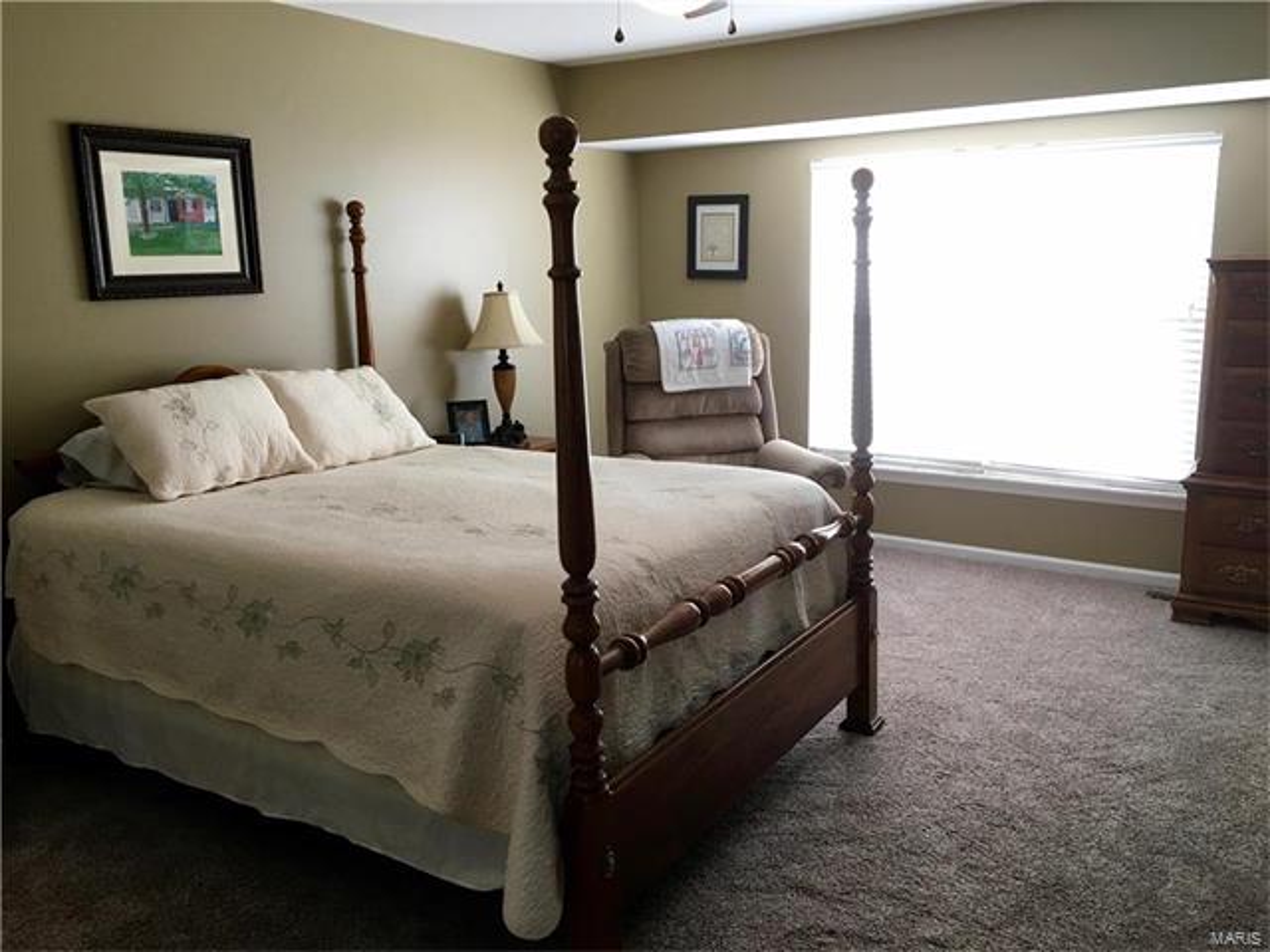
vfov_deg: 48.2
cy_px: 476
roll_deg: +1.5
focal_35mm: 29
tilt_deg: -11.6
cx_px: 635
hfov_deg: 61.7
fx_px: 1064
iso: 40
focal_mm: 4.15
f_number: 2.2
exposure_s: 1/30
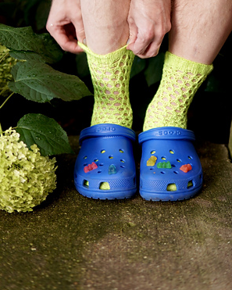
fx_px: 489
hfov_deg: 26.7
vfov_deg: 32.9
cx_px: 119
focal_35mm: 57
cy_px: 112
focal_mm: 30
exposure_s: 1/50
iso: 200
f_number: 1.4
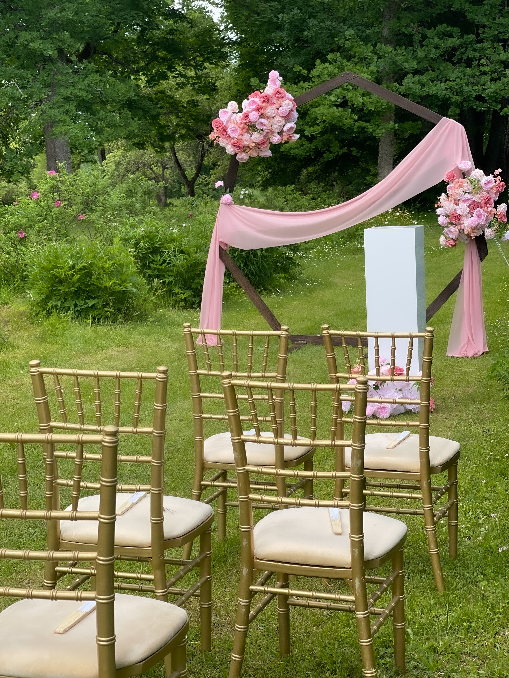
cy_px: 339
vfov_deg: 30.3
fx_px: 1255
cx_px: 254
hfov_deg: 22.9
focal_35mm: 64
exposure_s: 1/250
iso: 25
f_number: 2.2
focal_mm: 7.5
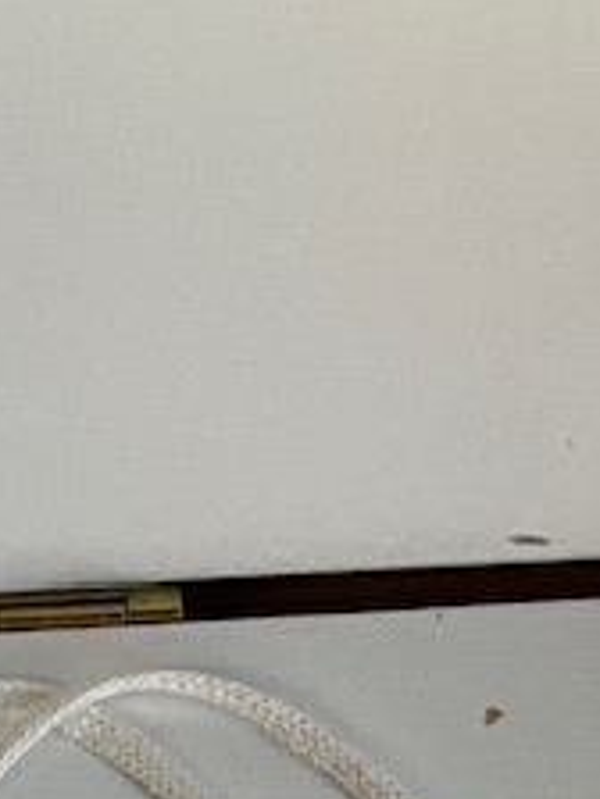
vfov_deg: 10.4
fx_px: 3836
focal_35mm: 166
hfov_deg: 8.6
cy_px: 1869
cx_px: -429
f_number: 1.8
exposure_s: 1/150
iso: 20
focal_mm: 3
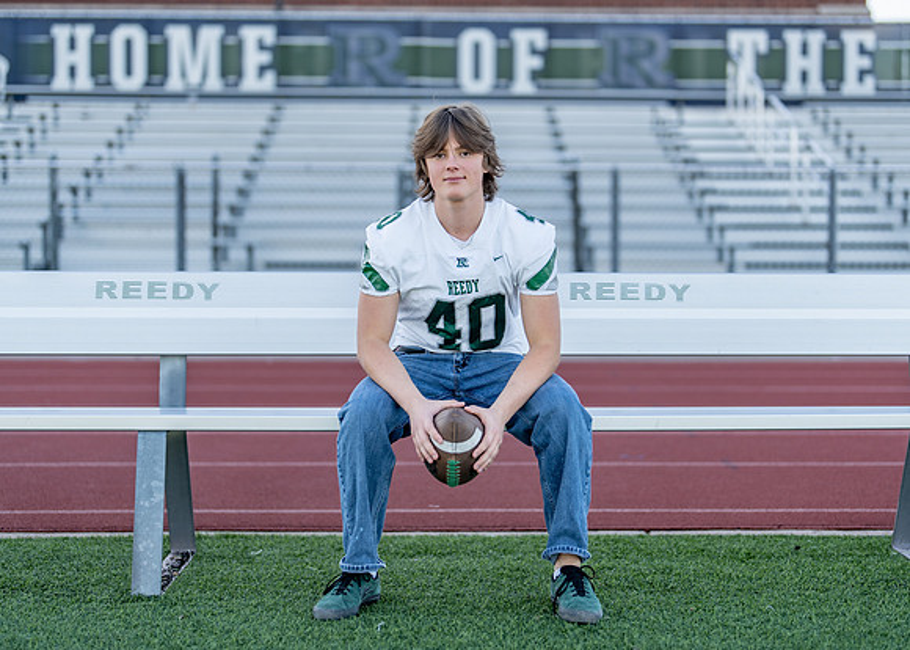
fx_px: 1571
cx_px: 475
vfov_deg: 23.4
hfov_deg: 32.3
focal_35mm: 61
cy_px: 291
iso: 100
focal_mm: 50
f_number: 1.2
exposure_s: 1/2000
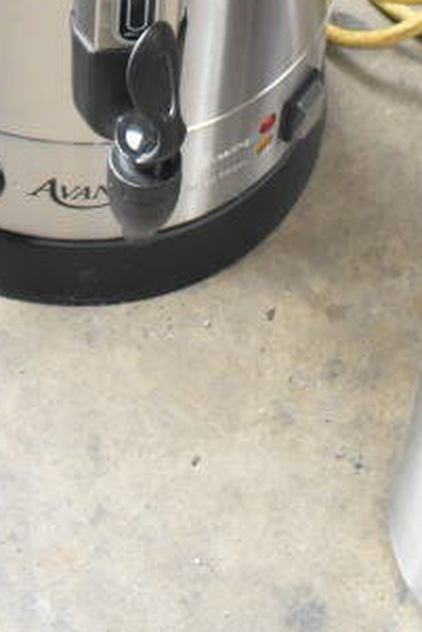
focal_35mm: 91
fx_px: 1598
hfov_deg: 15.0
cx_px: 109
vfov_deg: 19.6
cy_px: -296
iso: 1600
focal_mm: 20
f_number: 7.1
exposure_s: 1/200
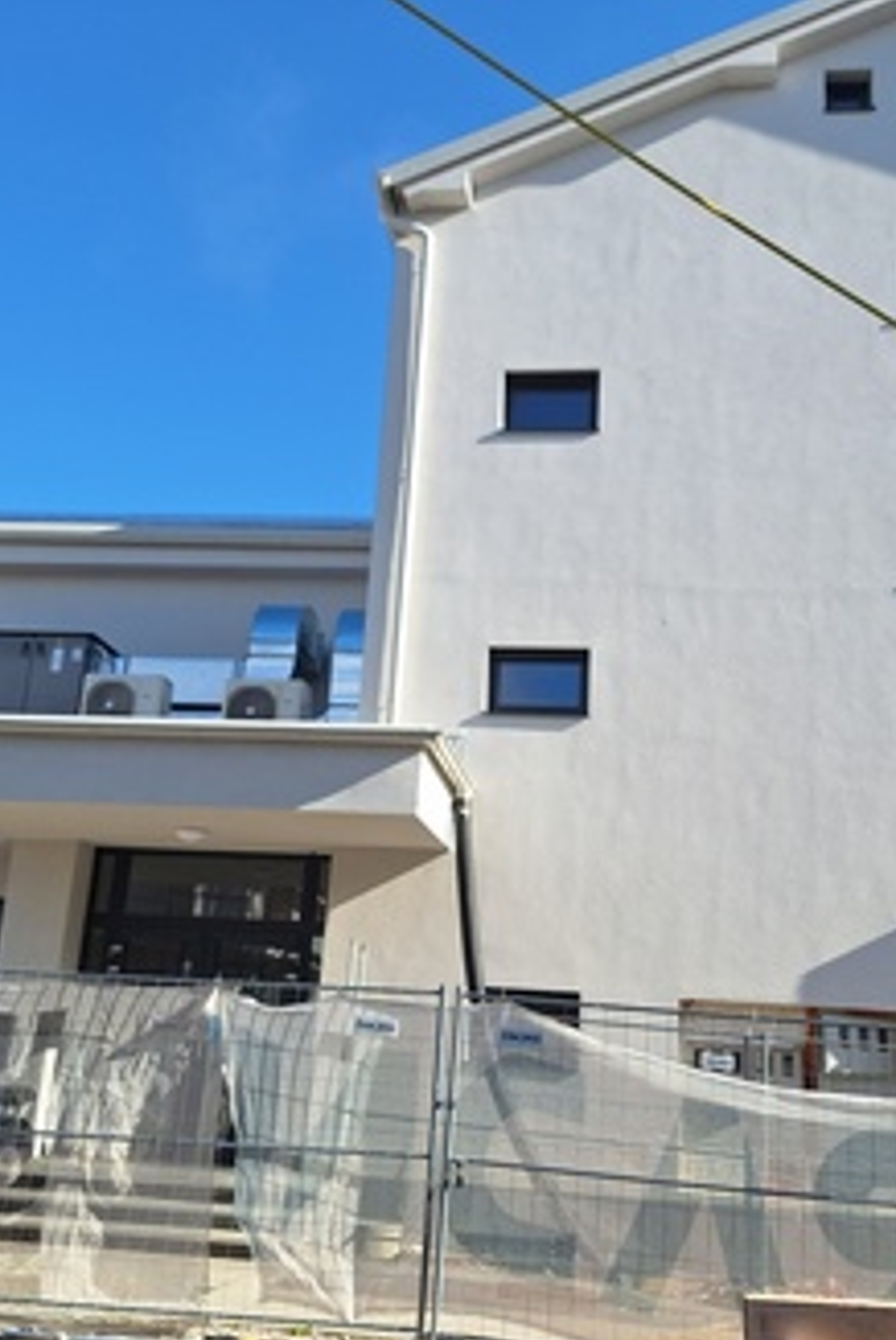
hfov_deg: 40.0
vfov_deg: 57.2
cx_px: 448
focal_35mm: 33
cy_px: 691
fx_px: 1229
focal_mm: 5.54
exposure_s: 1/1422
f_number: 1.8
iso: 40
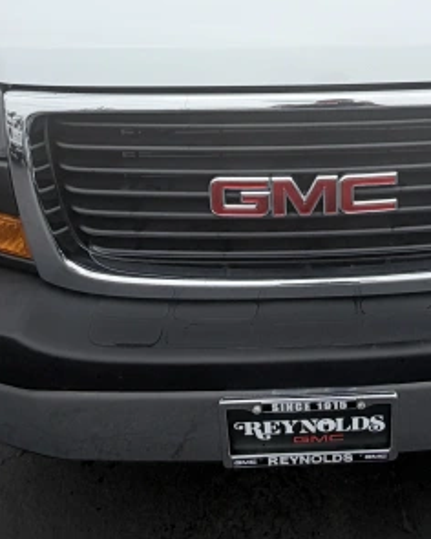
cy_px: 5
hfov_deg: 38.3
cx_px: 358
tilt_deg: -12.0
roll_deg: -0.5
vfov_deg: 42.6
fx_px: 590
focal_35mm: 37
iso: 20
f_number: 2.2
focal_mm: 2.22
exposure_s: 1/770
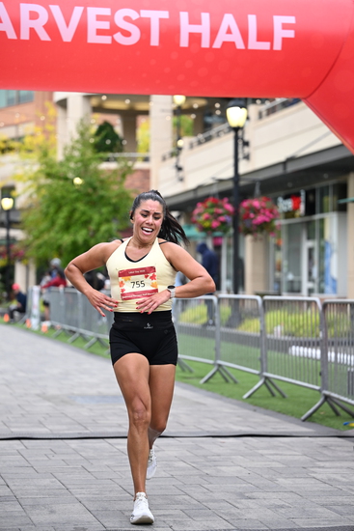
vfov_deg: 23.1
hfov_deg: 15.5
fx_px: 1297
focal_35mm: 88
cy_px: 266
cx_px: 177
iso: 1000
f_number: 2.8
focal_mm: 88
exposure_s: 1/1600
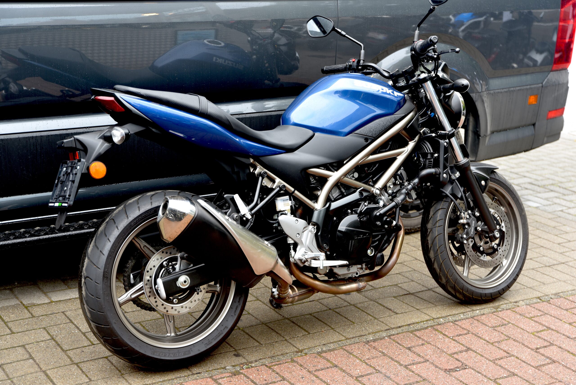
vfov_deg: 24.2
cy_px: 192
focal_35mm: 56
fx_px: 896
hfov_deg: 35.6
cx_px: 288
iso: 100
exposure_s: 1/60
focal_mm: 56
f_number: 3.5
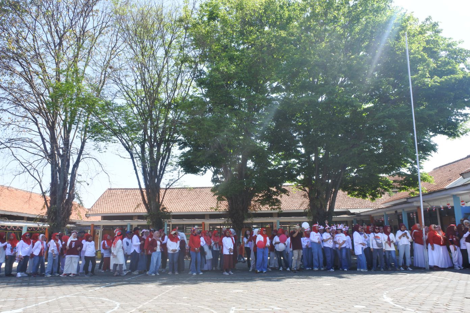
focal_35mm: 27
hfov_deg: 67.4
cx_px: 235
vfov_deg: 47.9
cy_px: 156
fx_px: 352
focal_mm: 10
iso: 160
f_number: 7.1
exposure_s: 1/125
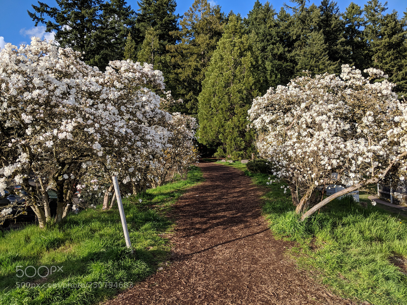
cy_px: 152
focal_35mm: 27
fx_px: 317
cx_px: 204
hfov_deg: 65.3
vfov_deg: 51.4
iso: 54
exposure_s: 1/2924
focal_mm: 4.44
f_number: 1.8
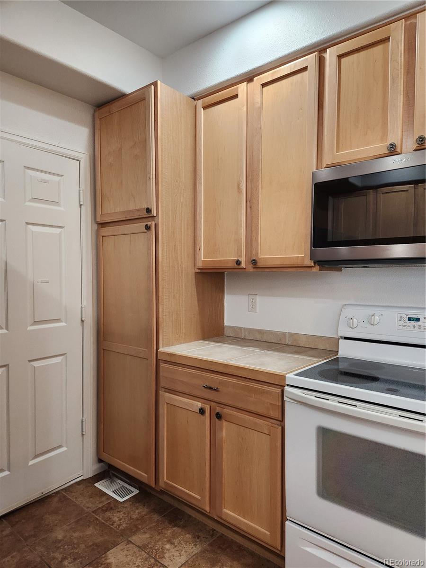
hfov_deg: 58.9
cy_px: 284
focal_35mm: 23
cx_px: 213
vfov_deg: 73.9
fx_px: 377
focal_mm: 5.4
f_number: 1.8
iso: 250
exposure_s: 1/120
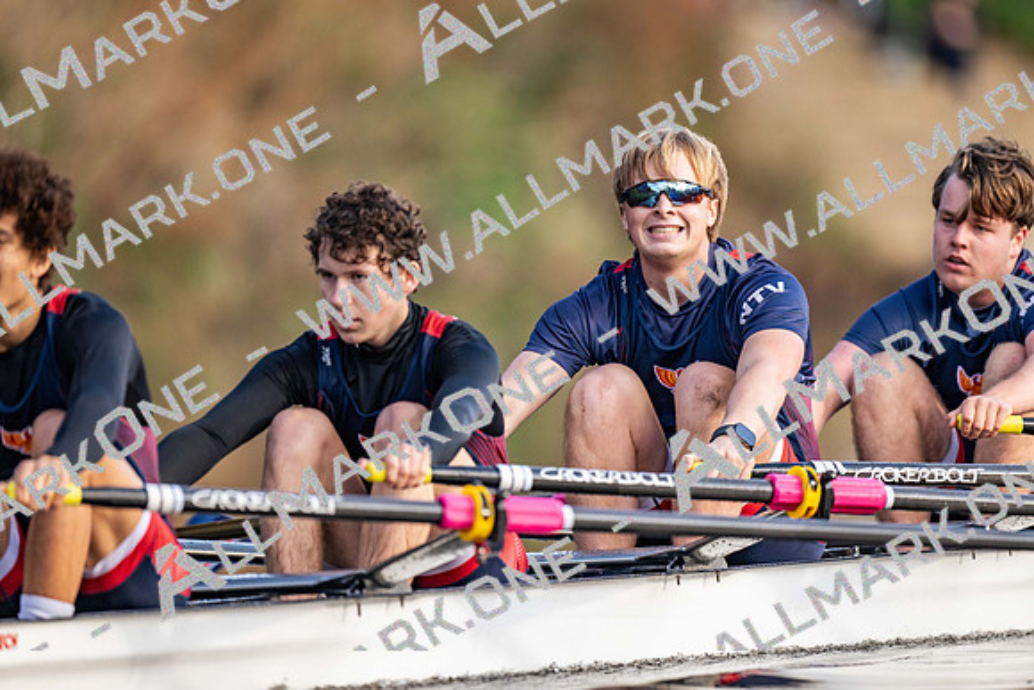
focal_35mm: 600
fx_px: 17237
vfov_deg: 2.3
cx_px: 517
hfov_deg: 3.4
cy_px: 345
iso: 1250
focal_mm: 600
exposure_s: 1/2500
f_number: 4
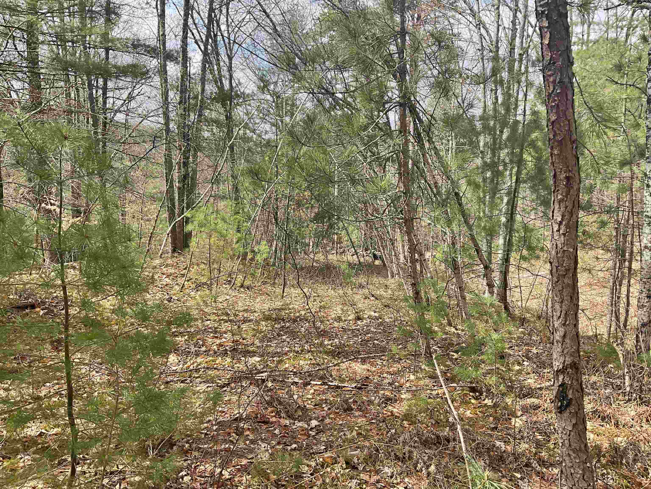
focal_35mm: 29
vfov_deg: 48.2
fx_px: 545
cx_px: 326
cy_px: 244
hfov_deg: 61.7
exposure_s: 1/534
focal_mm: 3
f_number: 1.8
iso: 16
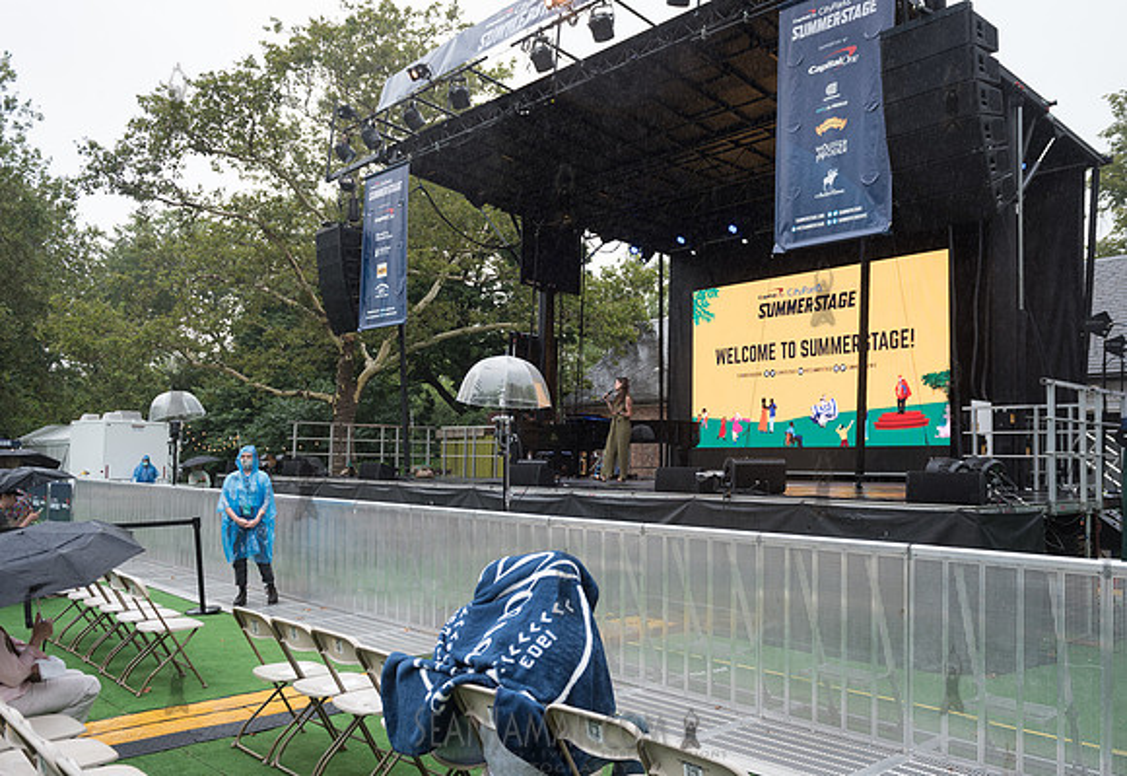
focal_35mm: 30
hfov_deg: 61.6
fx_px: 942
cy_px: 420
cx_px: 628
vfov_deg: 44.7
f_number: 4
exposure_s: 1/200
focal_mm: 27
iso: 200
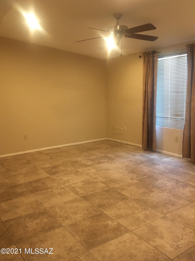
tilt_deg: -8.8
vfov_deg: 61.7
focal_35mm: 29
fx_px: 218
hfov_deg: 48.2
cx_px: 98
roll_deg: -1.1
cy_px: 130
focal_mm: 4.15
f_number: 2.2
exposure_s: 1/30
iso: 125
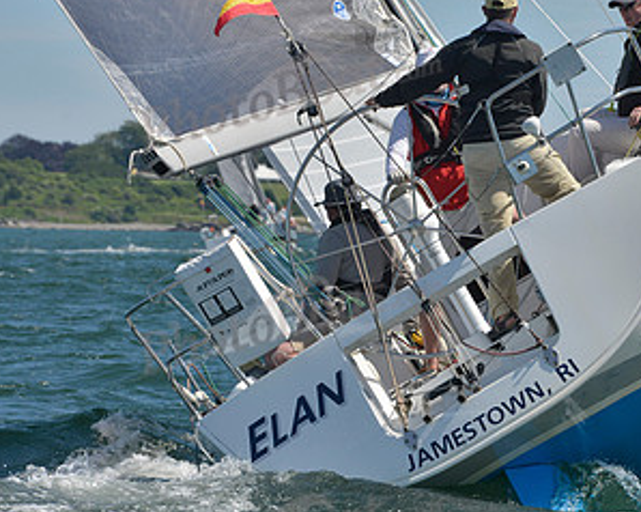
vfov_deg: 4.8
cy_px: 177
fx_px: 6067
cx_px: 555
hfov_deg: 6.0
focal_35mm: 320
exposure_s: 1/1250
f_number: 10
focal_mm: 175
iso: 280
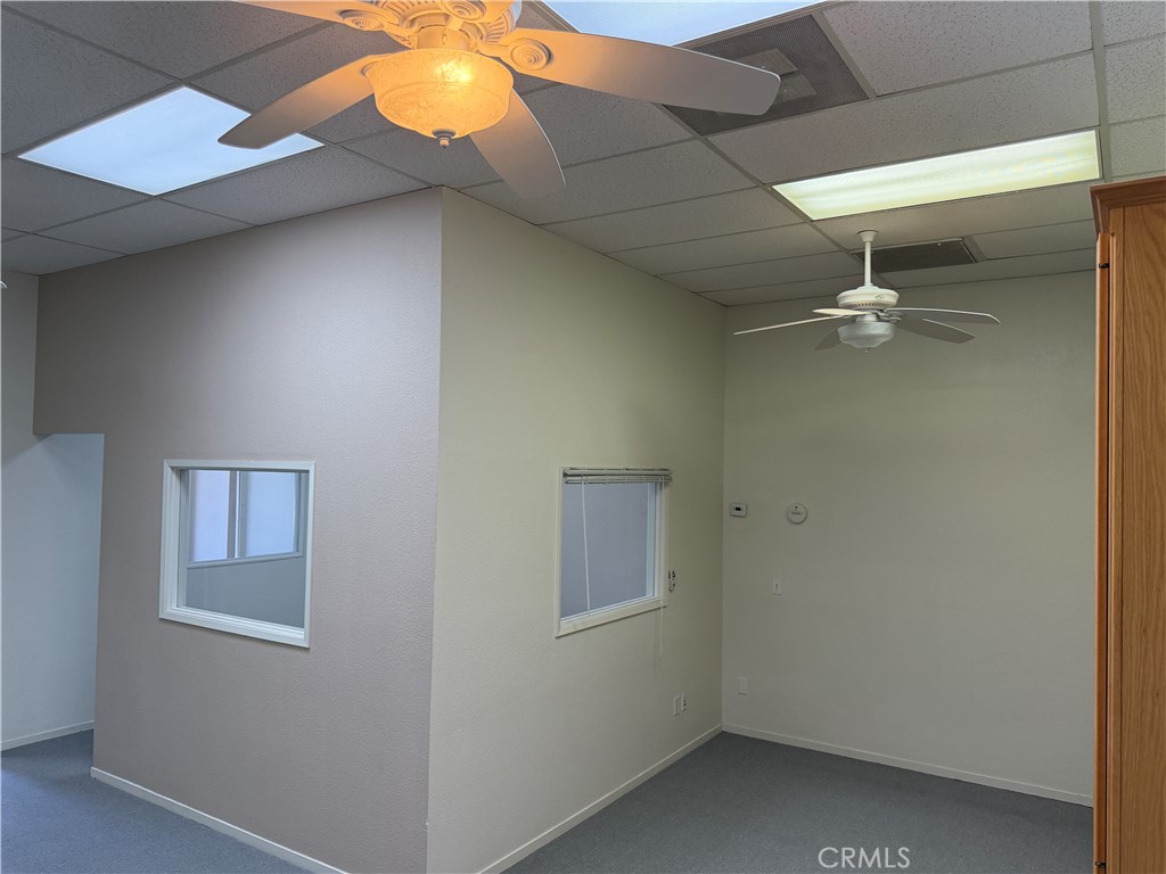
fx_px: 808
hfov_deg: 71.6
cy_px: 437
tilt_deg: +1.1
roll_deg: -1.0
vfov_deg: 56.8
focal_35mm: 24
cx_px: 583
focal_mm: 6.76
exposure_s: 1/206
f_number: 1.78
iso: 125
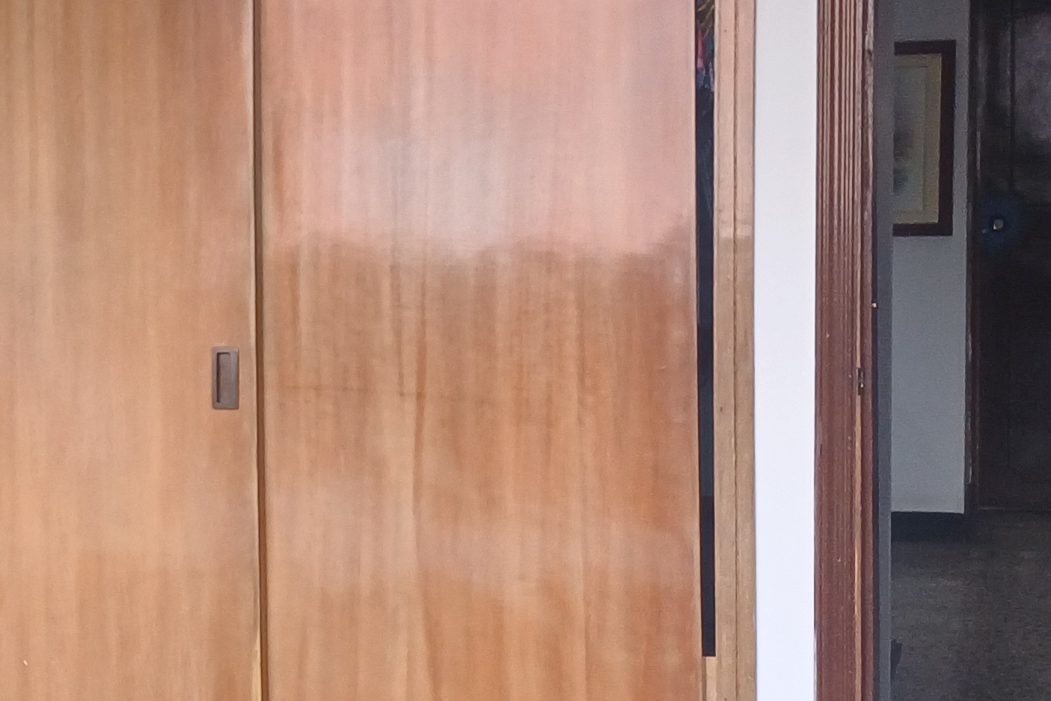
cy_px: 372
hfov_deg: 25.5
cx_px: -91
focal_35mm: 74
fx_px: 2160
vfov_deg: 18.4
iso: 125
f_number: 1.8
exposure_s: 1/50
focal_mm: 4.65
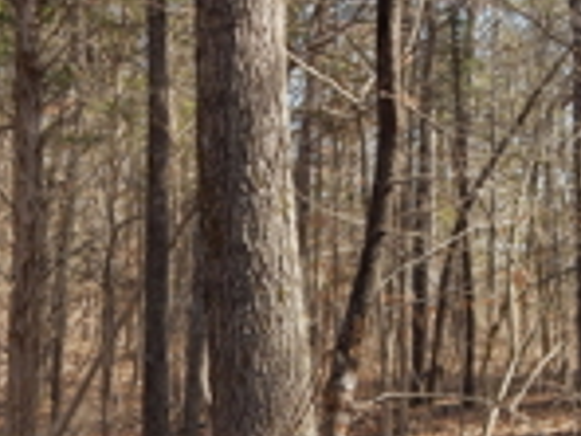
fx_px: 1410
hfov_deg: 23.3
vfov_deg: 17.5
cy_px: 295
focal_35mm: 84
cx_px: 326
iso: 200
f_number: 3.2
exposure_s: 1/400
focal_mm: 5.6
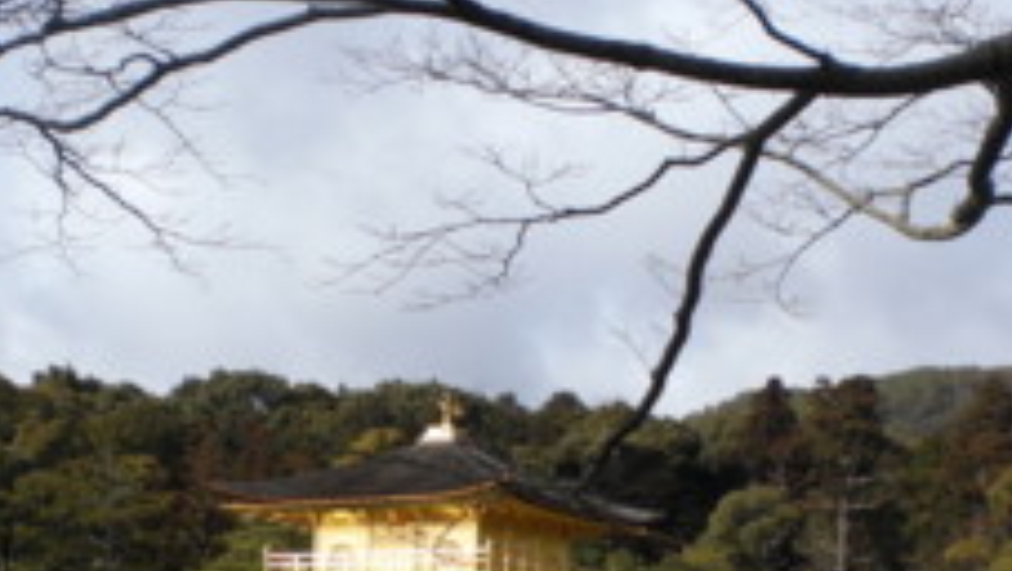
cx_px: 522
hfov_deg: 25.9
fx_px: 2202
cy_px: 638
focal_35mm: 82
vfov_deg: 14.4
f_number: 4.4
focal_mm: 6.3
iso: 50
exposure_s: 1/320
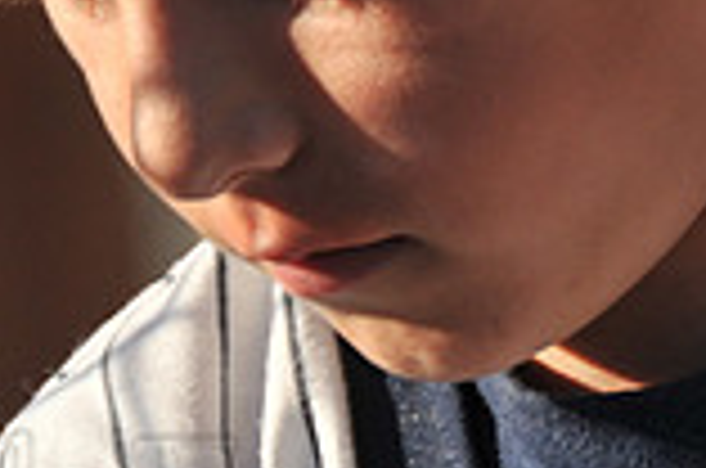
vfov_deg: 1.2
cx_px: 652
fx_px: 21685
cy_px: -47
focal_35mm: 1108
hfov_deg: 1.9
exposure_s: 1/250
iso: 200
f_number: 5.6
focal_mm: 200
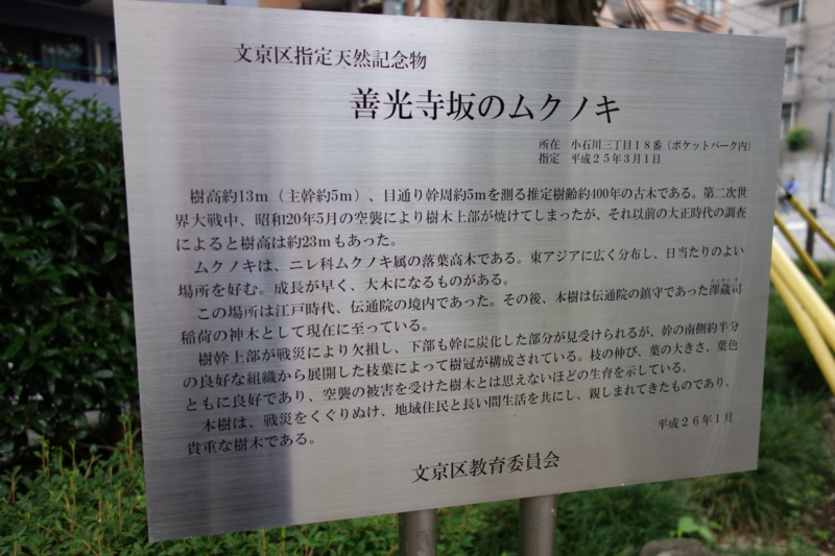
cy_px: 278
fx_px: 649
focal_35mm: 28
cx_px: 418
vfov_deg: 46.4
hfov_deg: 65.5
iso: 200
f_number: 1.8
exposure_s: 1/100
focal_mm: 10.4
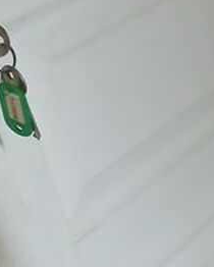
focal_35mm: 129
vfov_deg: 13.1
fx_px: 1020
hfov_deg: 10.8
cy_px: 522
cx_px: 440
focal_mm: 3.98
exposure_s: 1/25
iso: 400
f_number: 1.8
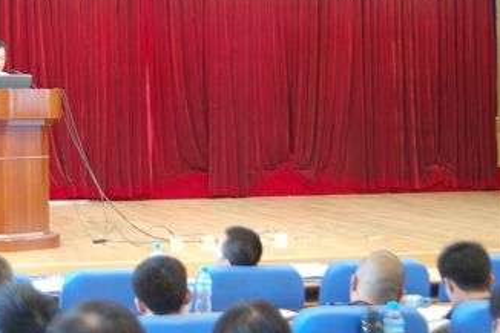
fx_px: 1194
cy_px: 98
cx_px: 120
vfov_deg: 15.8
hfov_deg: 23.4
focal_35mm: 86
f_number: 2.8
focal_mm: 34
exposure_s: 1/15
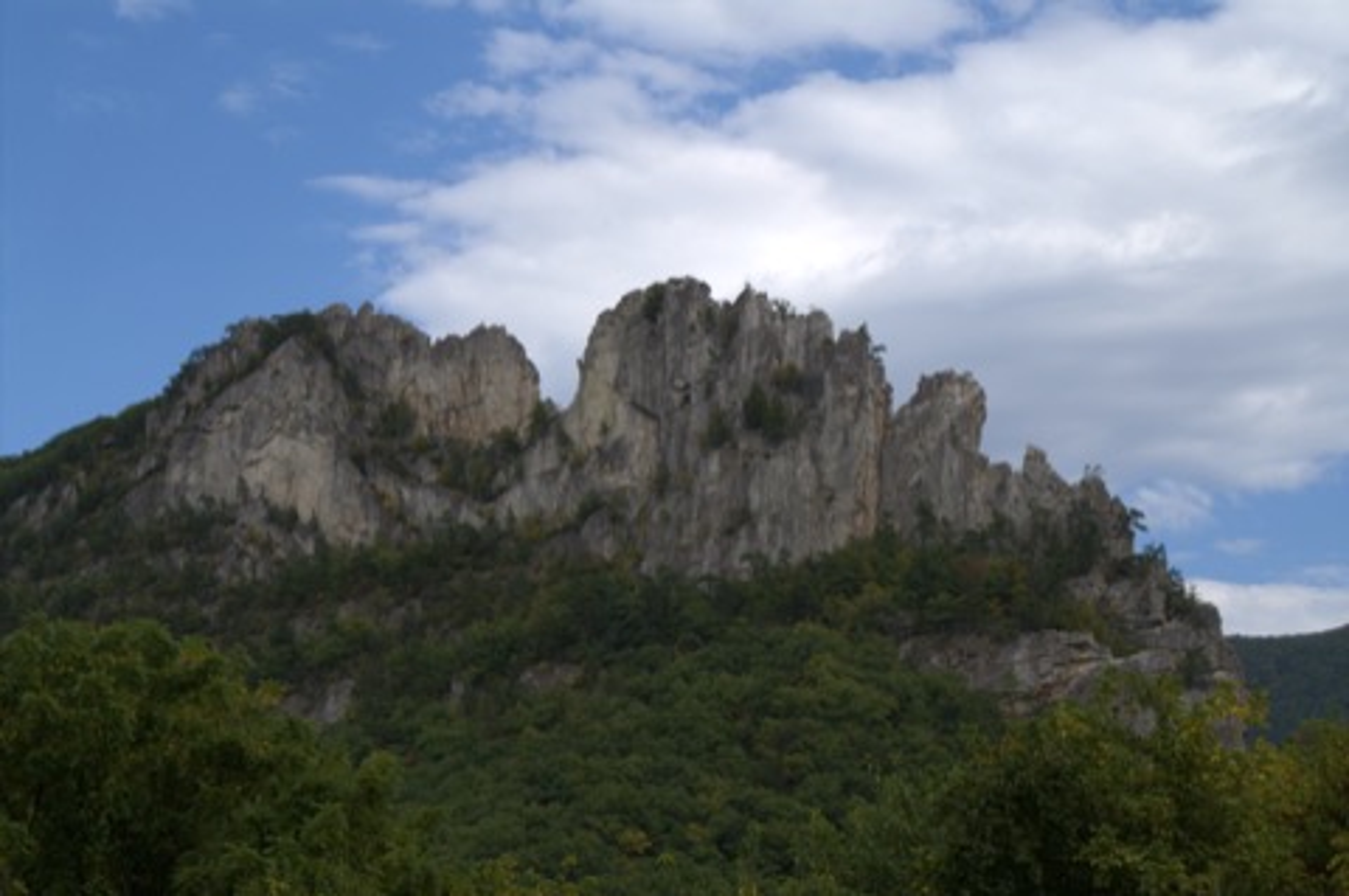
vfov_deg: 18.1
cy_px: 448
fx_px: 2807
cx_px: 674
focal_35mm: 75
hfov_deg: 27.0
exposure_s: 1/250
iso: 100
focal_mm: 50
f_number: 10
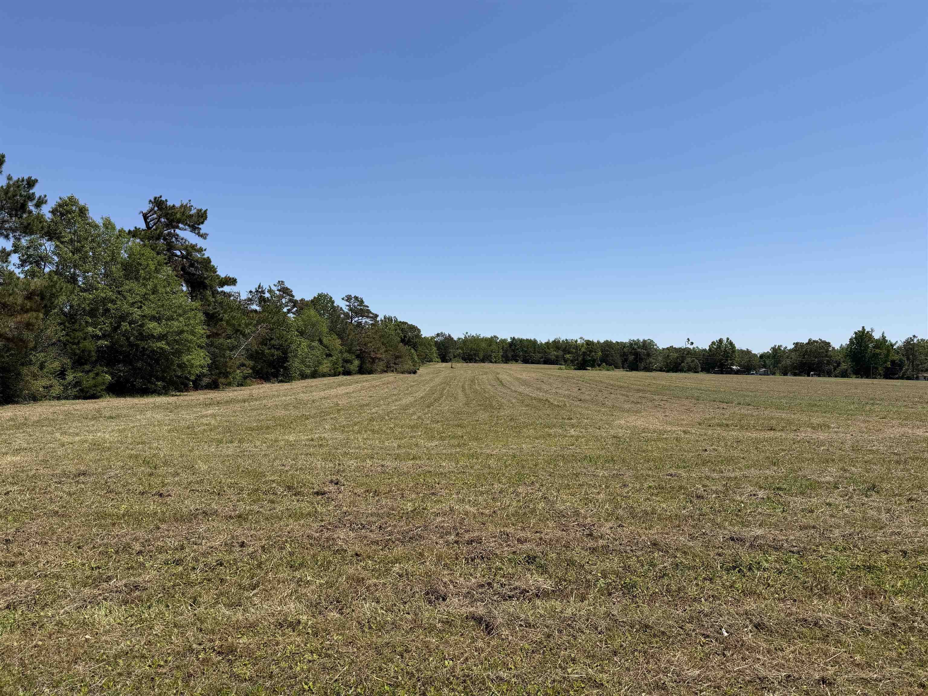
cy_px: 348
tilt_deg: +0.3
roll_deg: +0.9
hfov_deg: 71.6
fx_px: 643
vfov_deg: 56.8
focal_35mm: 24
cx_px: 464
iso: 80
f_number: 1.78
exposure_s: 1/6173
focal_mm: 6.76
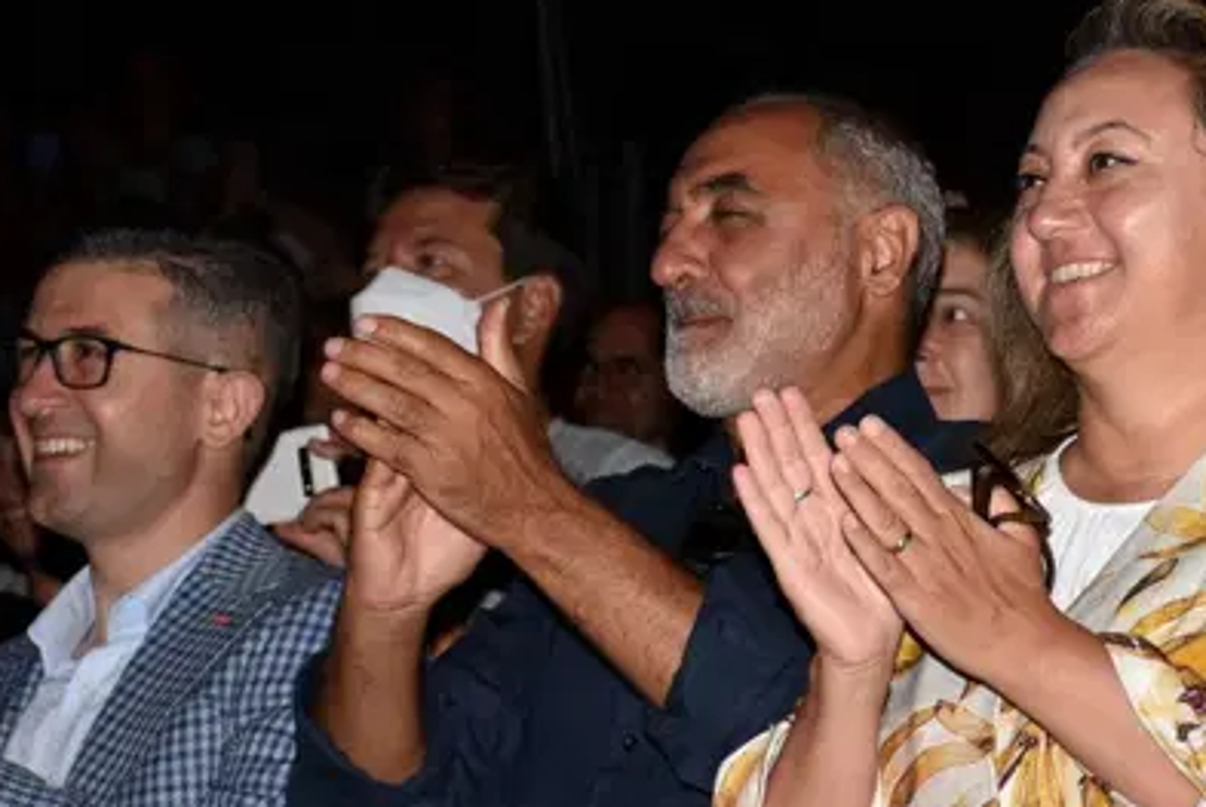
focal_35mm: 151
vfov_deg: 9.1
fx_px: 5068
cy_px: 405
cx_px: 1138
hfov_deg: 13.4
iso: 320
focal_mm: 45
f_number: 4.5
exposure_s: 1/250
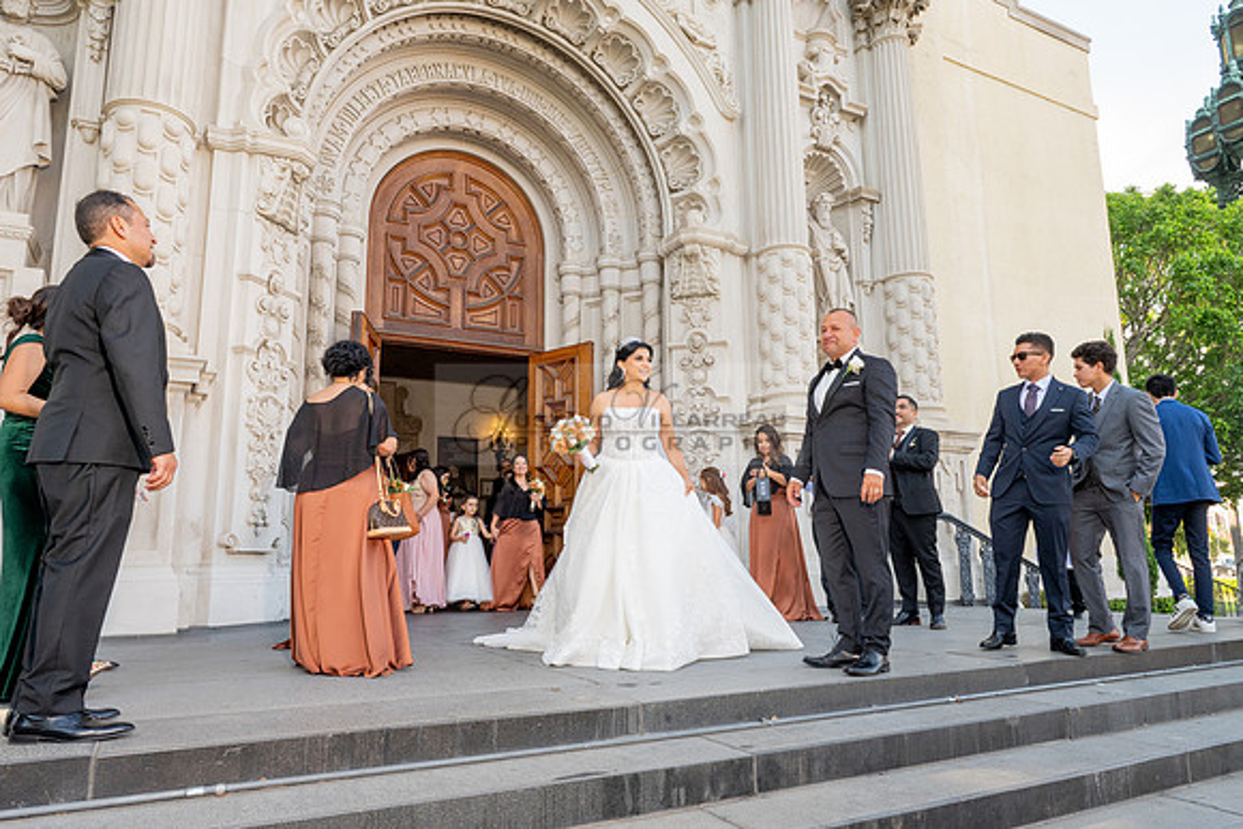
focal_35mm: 24
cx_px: 622
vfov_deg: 53.2
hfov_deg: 73.7
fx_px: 829
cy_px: 414
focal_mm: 24
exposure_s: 1/200
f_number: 9
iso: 1000
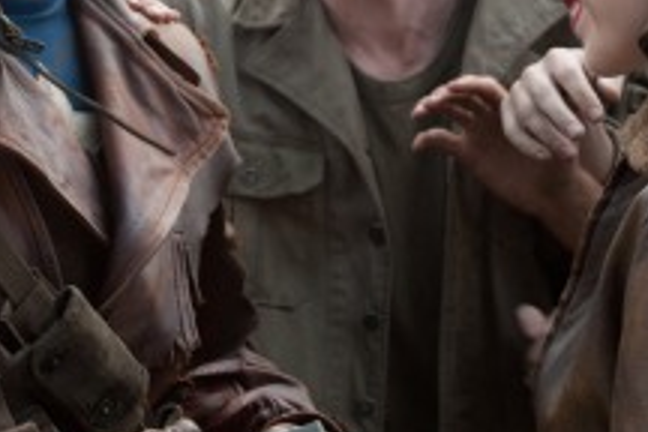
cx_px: 225
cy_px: 9
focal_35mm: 171
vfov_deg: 8.0
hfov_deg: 12.0
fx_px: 3078
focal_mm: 82
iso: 250
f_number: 7.1
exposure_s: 1/200
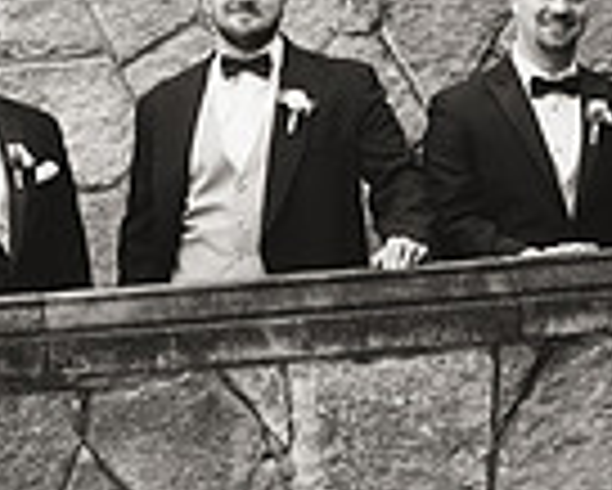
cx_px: 164
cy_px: 235
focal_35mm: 169
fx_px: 3063
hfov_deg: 11.4
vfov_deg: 9.2
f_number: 3.5
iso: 250
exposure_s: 1/320
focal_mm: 42
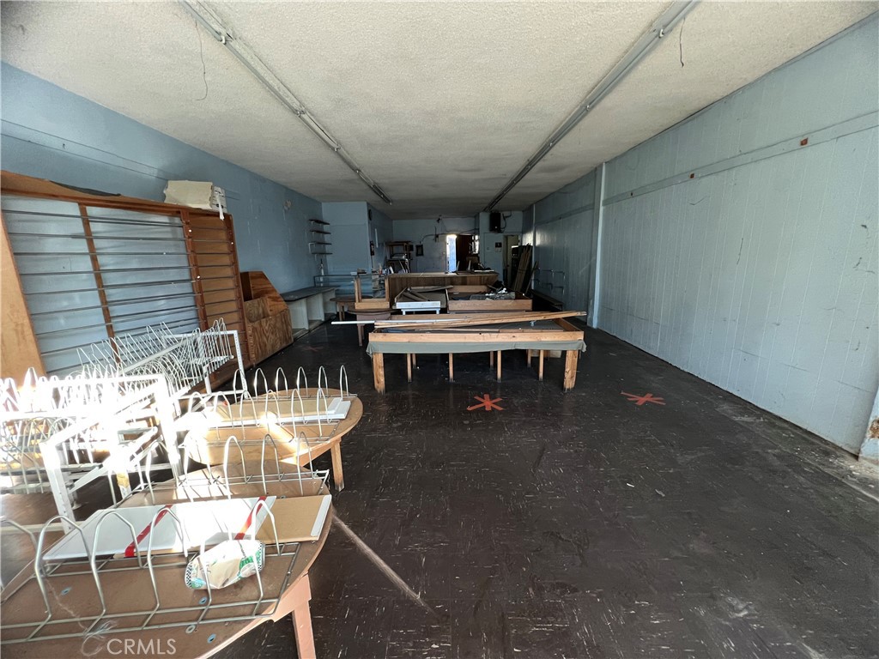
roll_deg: +0.7
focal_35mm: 13
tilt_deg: -9.6
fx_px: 330
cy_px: 330
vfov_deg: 89.9
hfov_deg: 106.2
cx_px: 440
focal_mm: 1.57
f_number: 1.8
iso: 250
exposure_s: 1/65
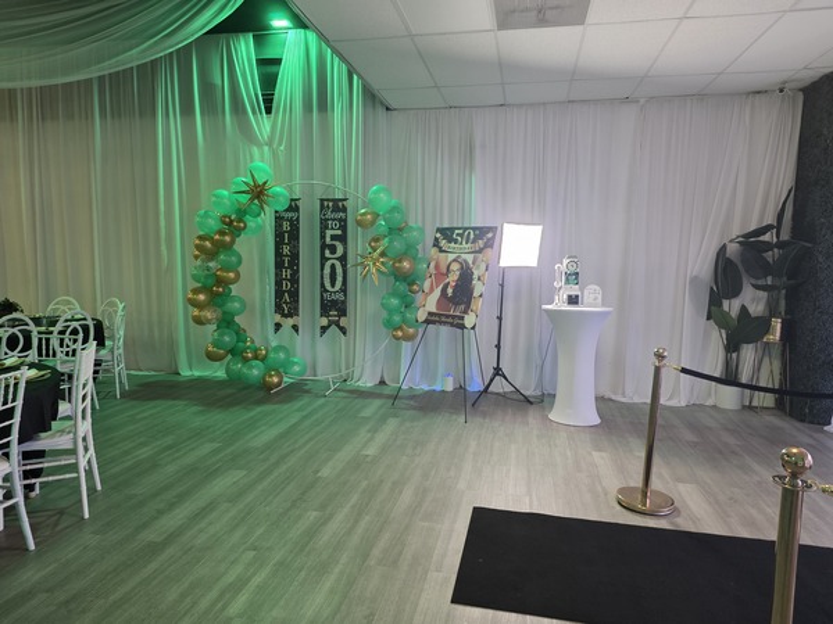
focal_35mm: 23
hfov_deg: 73.9
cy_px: 312
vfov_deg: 58.9
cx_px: 416
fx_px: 553
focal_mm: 6.25
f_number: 1.7
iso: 320
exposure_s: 1/60
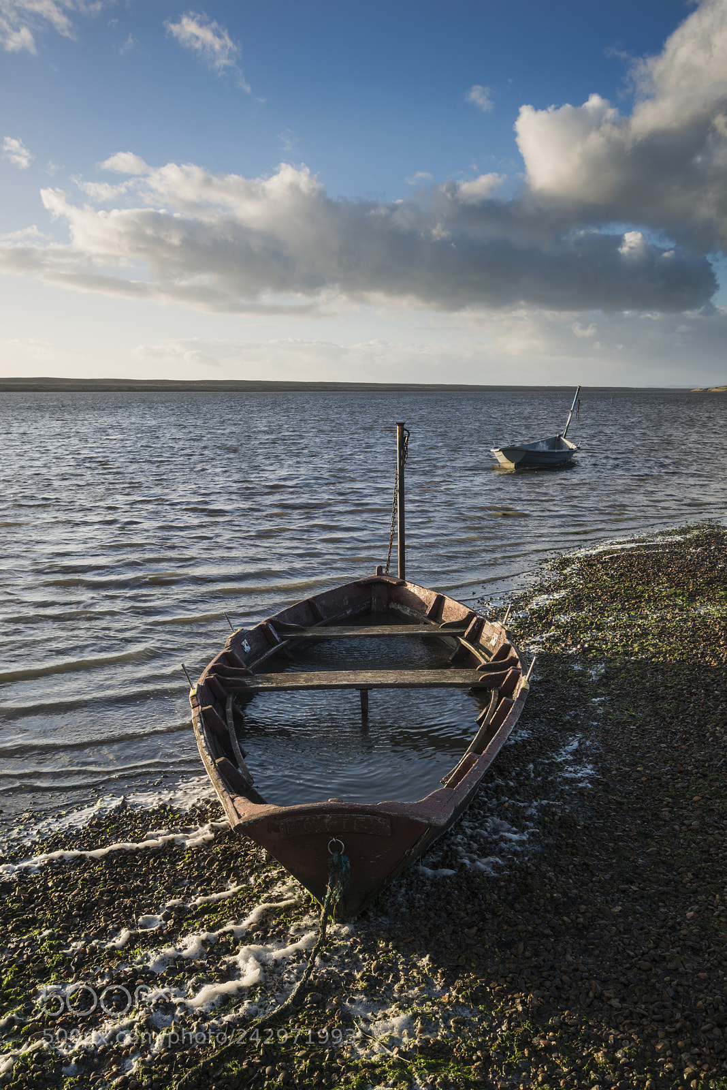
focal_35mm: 32
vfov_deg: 58.7
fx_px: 968
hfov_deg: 41.1
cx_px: 364
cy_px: 545
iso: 100
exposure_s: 1/30
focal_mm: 32
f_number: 16
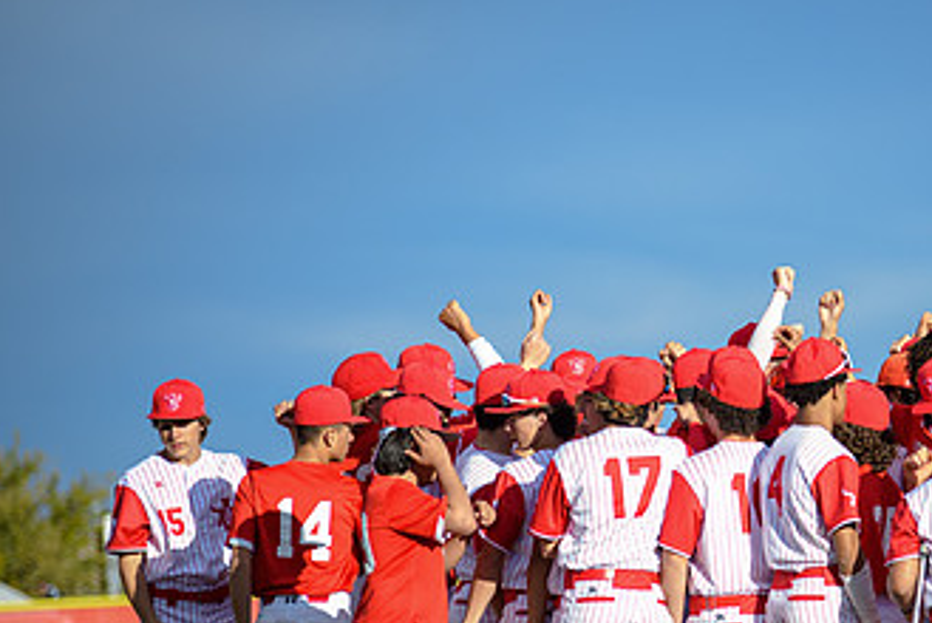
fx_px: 7074
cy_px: 471
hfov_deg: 7.5
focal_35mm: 273
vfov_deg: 5.0
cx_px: 751
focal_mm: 155
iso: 100
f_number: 2.8
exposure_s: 1/640
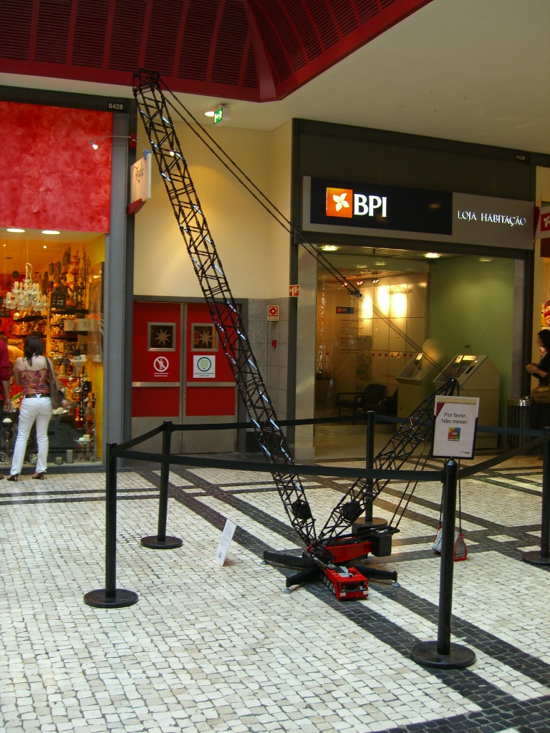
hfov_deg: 37.7
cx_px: 275
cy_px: 366
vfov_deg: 49.0
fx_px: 805
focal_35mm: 38
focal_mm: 7.9
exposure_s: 1/40
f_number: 2.8
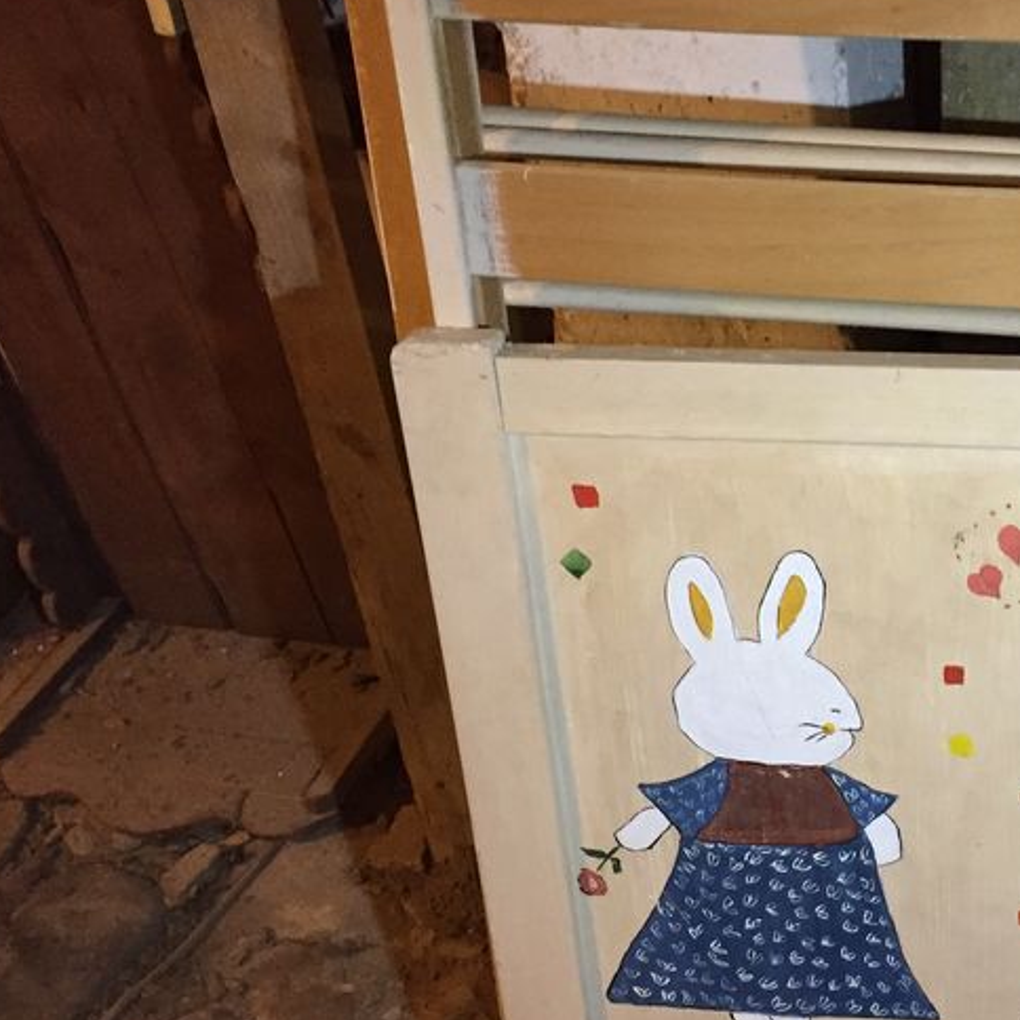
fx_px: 1767
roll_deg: +2.0
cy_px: 556
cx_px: 925
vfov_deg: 32.2
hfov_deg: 30.7
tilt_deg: -37.0
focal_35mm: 53
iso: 250
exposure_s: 1/25
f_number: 2.2
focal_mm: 4.15
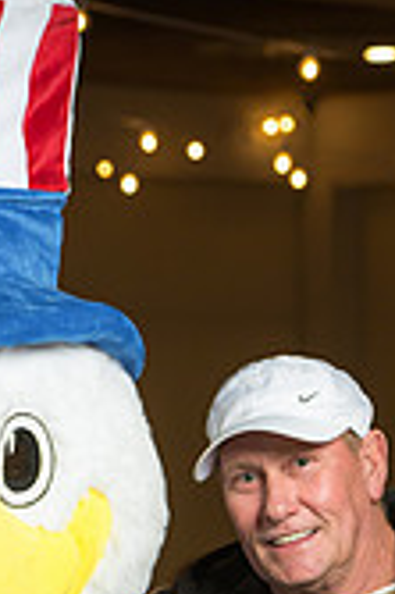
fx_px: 4667
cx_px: 114
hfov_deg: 4.8
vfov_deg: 7.2
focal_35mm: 283
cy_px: 704
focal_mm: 105
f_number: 5.6
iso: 800
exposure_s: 1/160
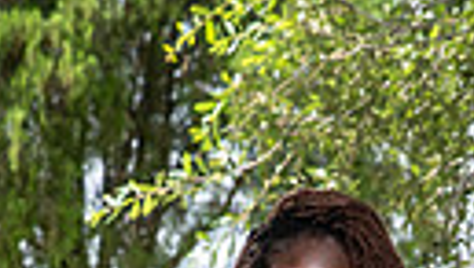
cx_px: 323
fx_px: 2757
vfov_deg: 5.3
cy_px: 756
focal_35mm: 219
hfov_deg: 9.8
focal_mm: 60
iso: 250
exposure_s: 1/400
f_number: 6.3
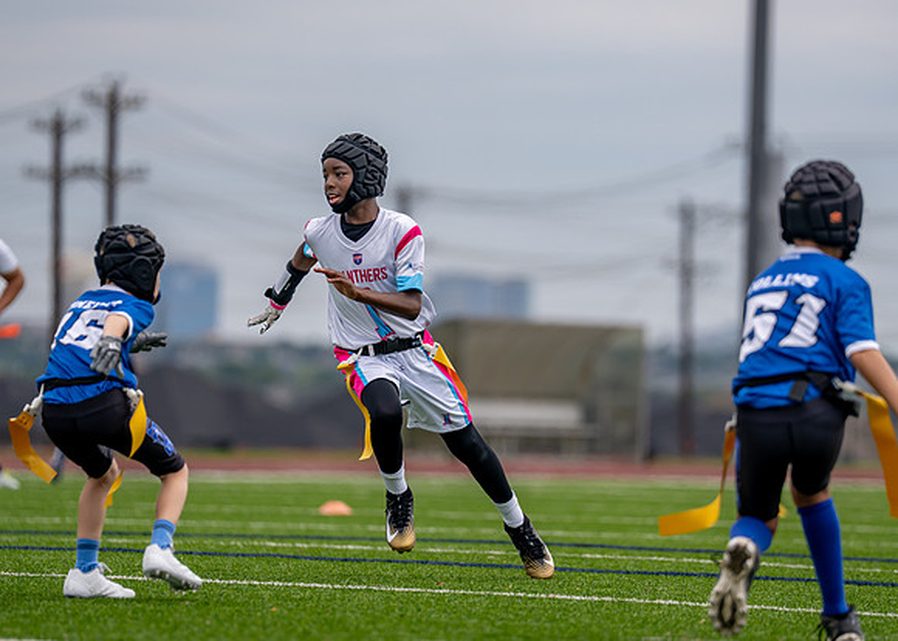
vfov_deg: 5.2
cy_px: 303
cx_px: 487
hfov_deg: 7.3
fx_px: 6994
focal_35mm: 274
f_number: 2.8
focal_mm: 200
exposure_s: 1/2500
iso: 125
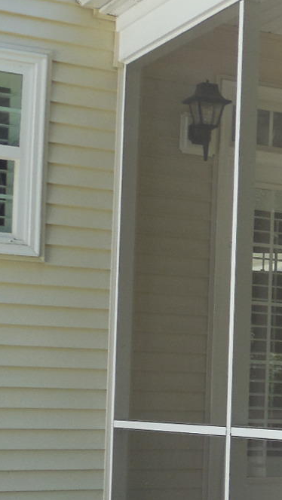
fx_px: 1394
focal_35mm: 105
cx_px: 563
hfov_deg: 10.6
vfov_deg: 20.2
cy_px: 364
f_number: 3.6
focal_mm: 7.1
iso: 125
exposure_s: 1/160
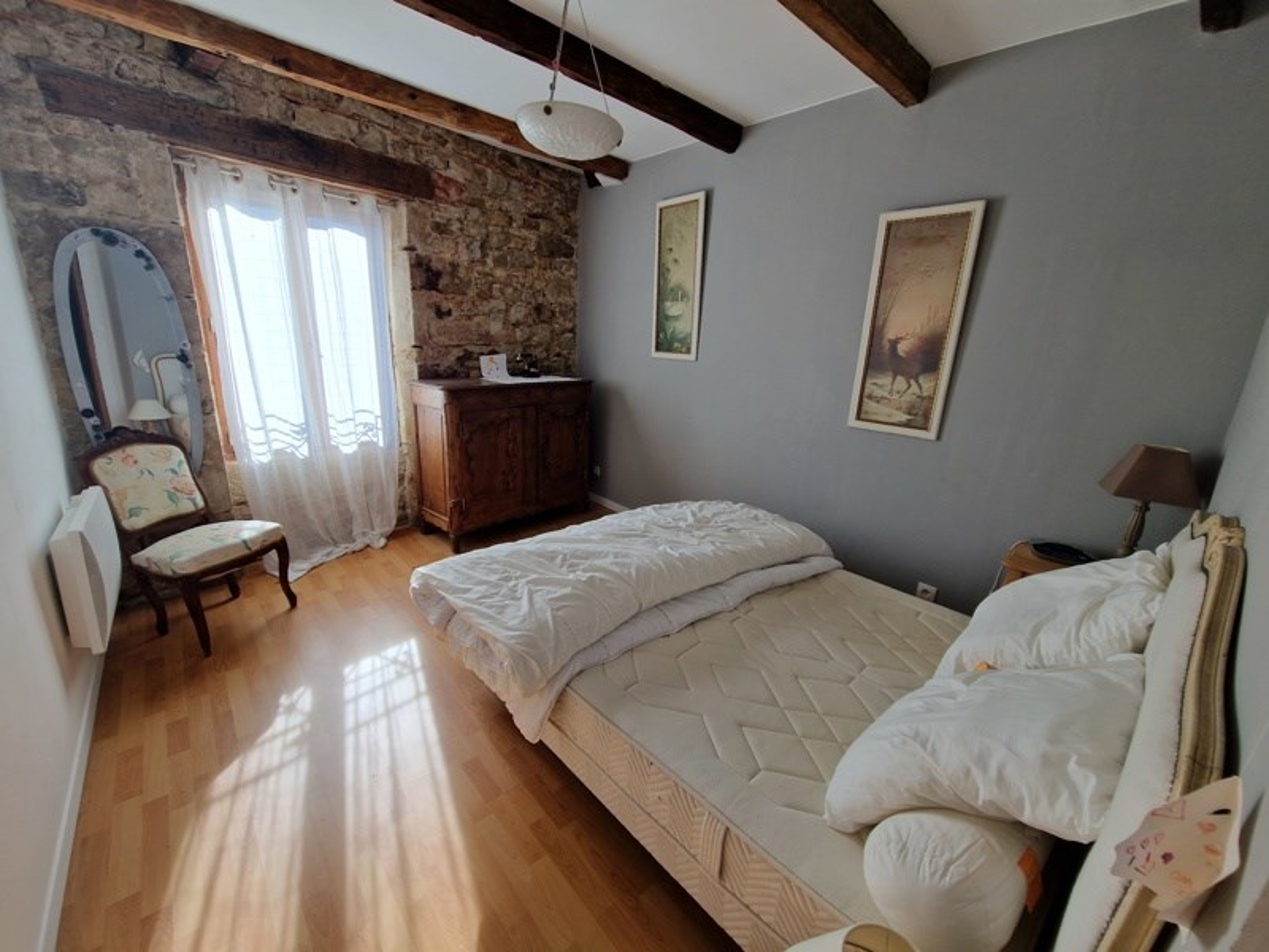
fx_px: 477
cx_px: 634
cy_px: 476
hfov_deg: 106.2
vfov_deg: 89.9
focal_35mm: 13
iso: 50
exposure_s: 1/161
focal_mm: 2.2
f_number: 2.2
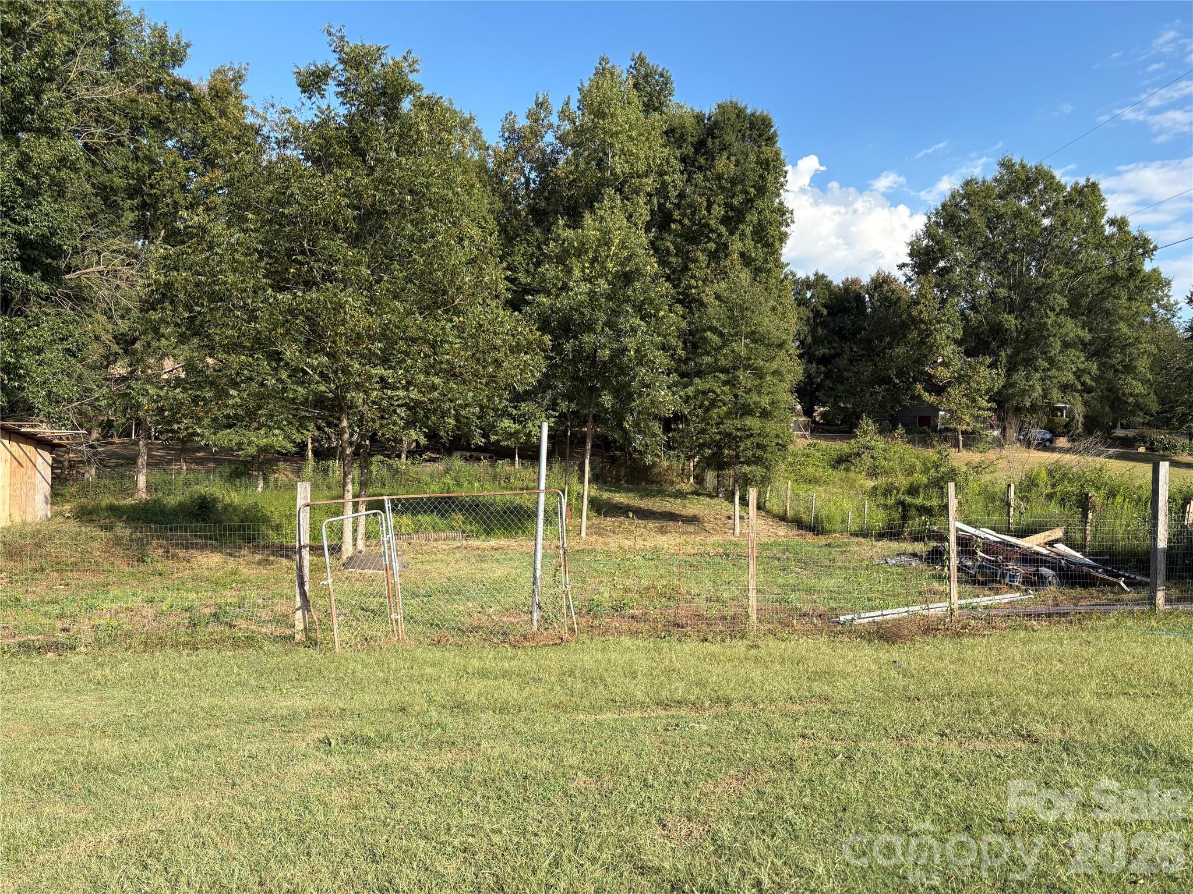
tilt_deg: -0.4
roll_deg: -1.5
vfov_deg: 53.1
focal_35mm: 26
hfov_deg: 67.3
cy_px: 447
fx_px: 896
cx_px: 596
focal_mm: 5.96
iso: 64
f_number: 1.6
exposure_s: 1/1587
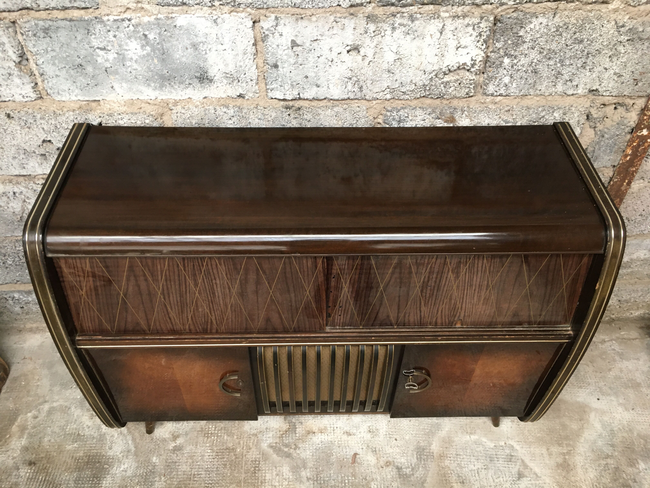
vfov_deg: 48.2
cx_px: 325
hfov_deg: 61.7
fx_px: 545
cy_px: 244
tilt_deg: -46.6
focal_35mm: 29
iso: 125
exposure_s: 1/33
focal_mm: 4.15
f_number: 2.2
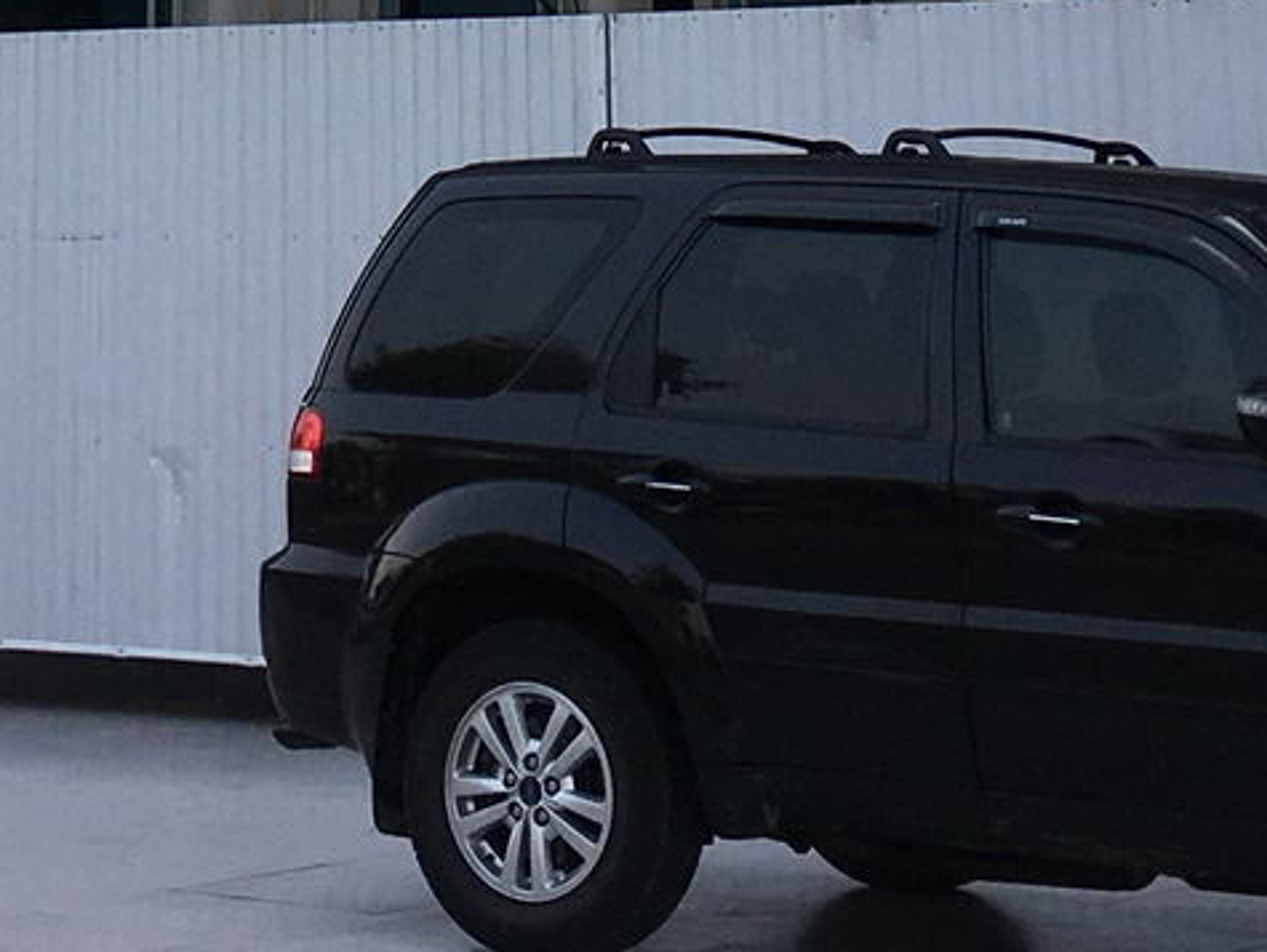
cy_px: -909
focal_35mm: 122
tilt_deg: +16.0
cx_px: 229
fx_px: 4469
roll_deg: -0.7
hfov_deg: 16.0
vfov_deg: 11.1
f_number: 2.2
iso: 25
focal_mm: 4.15
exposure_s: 1/503
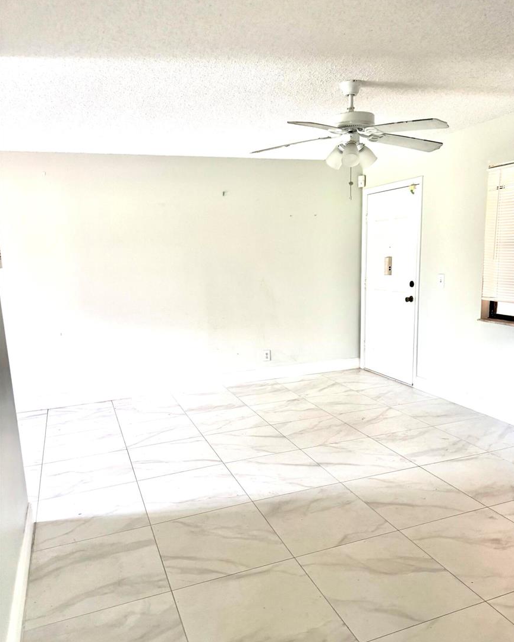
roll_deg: +1.9
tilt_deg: -10.5
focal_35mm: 26
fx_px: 494
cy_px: 353
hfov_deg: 54.9
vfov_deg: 65.9
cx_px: 266
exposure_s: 1/60
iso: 320
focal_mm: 6.76
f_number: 1.78
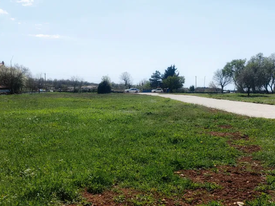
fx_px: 270
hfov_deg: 53.8
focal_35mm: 34
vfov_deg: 41.5
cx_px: 122
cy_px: 126
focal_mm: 5.54
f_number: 1.8
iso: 50
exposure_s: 1/4065
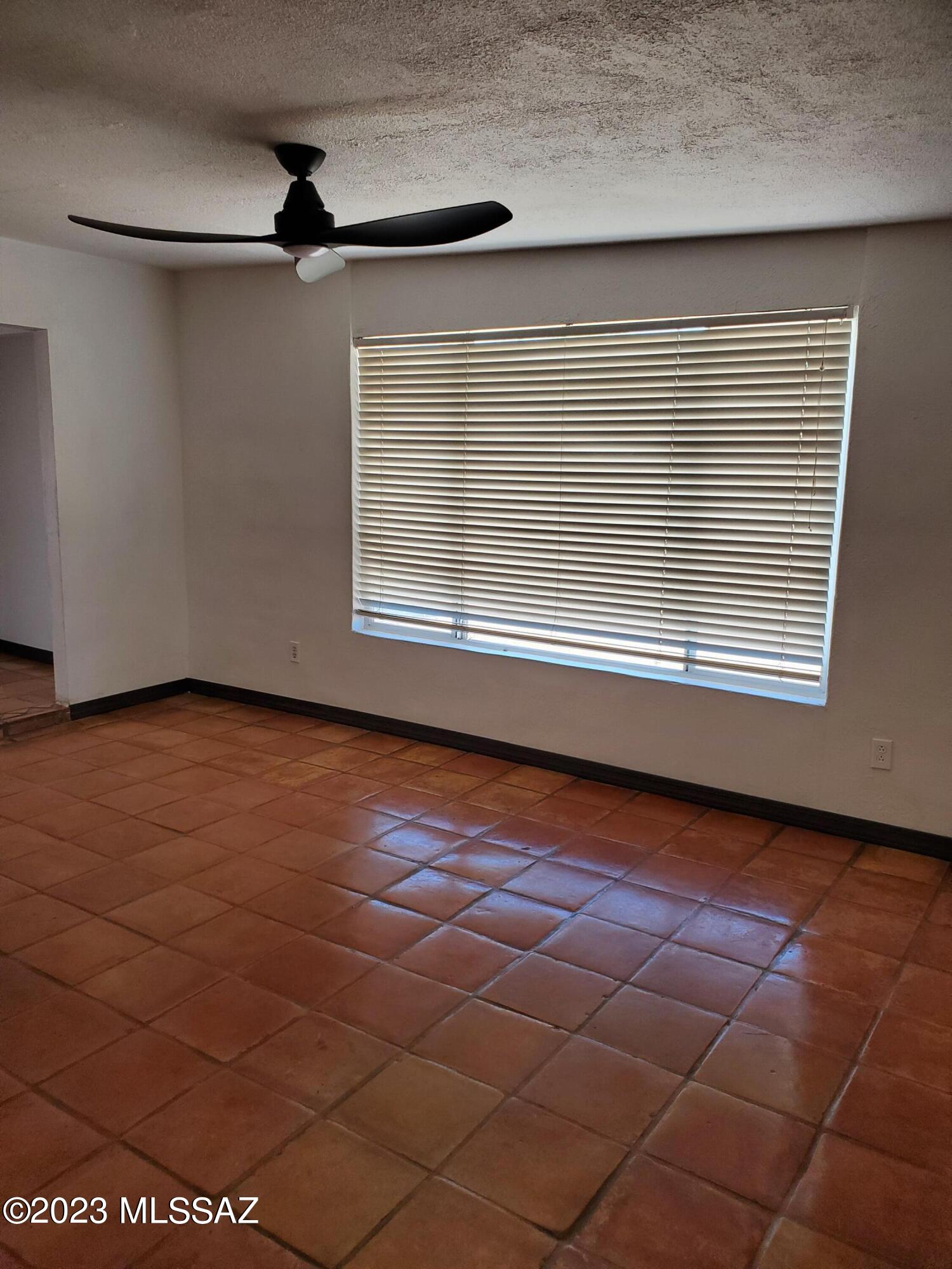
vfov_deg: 67.3
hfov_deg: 53.1
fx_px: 953
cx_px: 476
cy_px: 634
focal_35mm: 26
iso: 100
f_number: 2.4
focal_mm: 4.3
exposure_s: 1/120
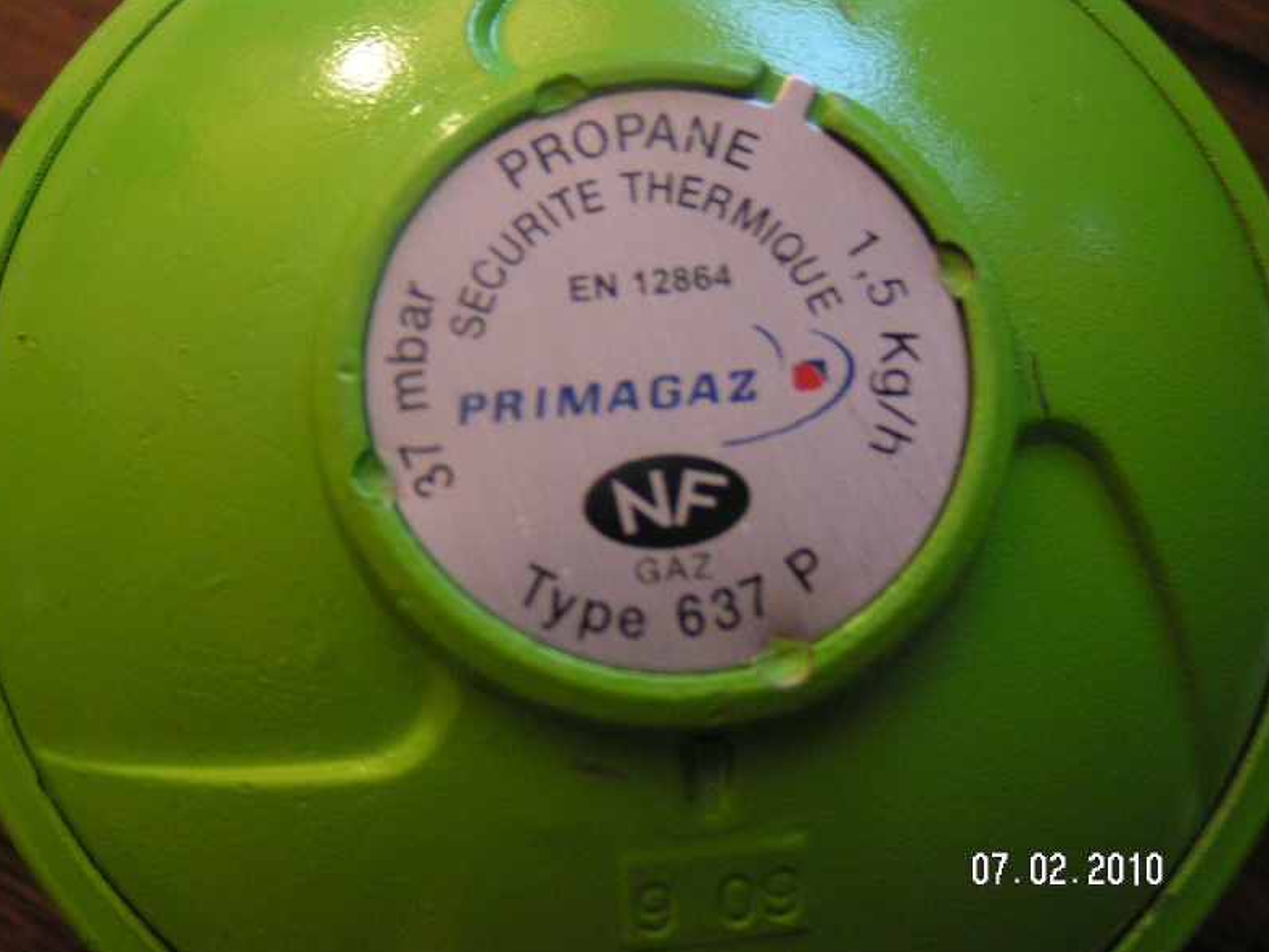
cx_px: 628
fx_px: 2346
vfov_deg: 22.9
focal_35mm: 64
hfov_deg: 30.3
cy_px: 480
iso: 200
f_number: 3.2
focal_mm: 9.7
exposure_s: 1/6
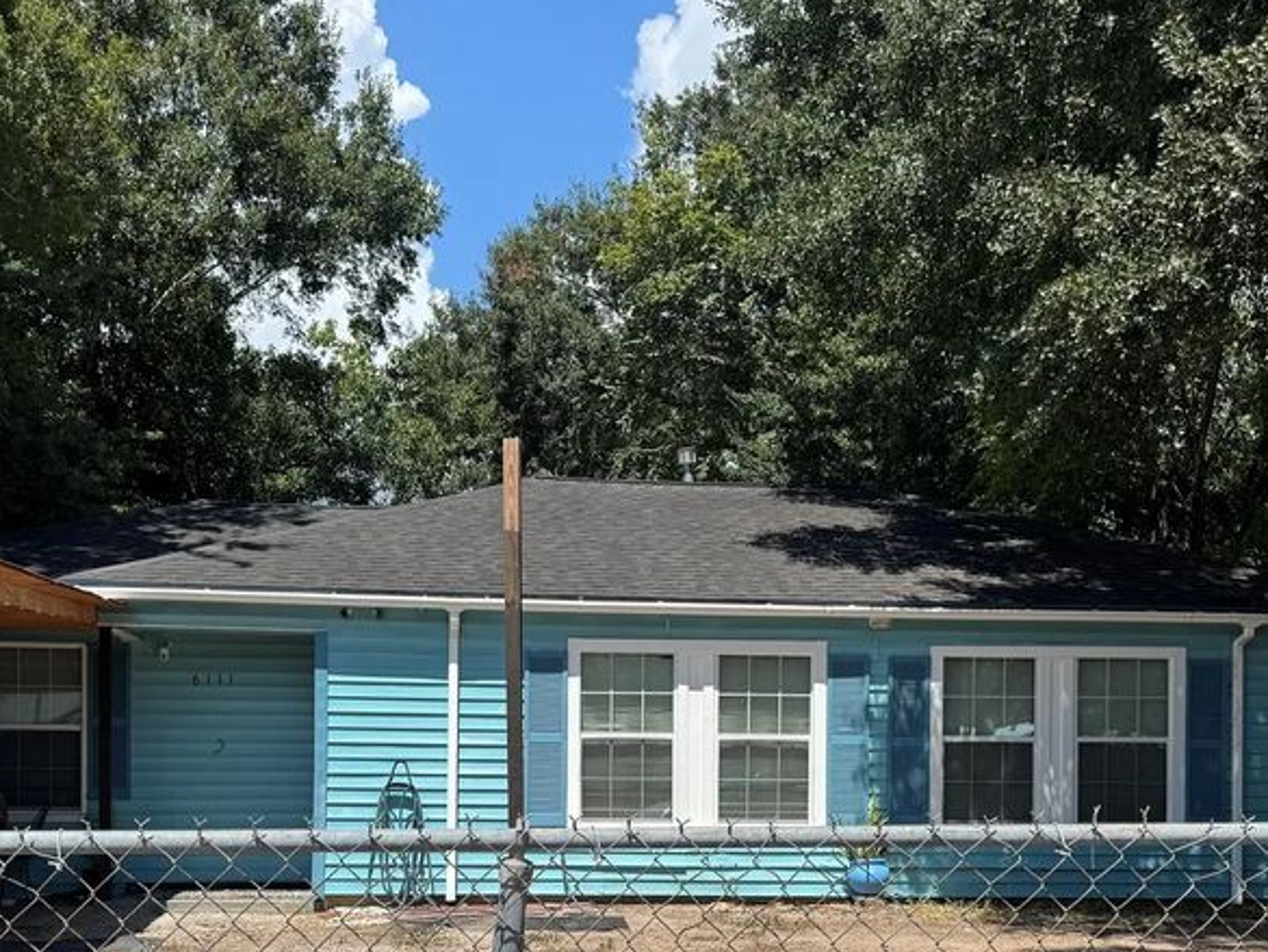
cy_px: 787
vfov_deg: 33.2
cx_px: 568
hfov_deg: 44.7
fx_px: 1539
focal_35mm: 42
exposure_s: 1/3247
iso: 80
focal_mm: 6.76
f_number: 1.78
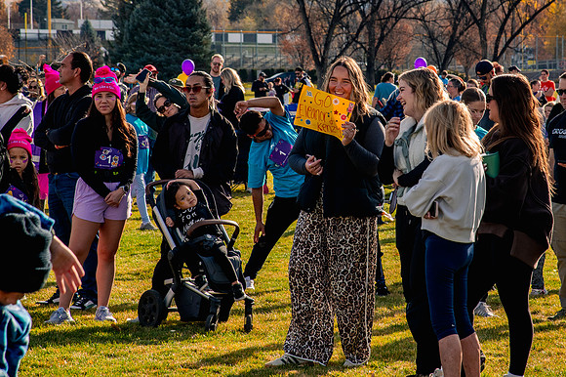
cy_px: 116
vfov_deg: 8.3
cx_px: 349
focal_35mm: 166
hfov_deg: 12.4
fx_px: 2608
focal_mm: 120
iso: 800
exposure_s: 1/1000
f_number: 10
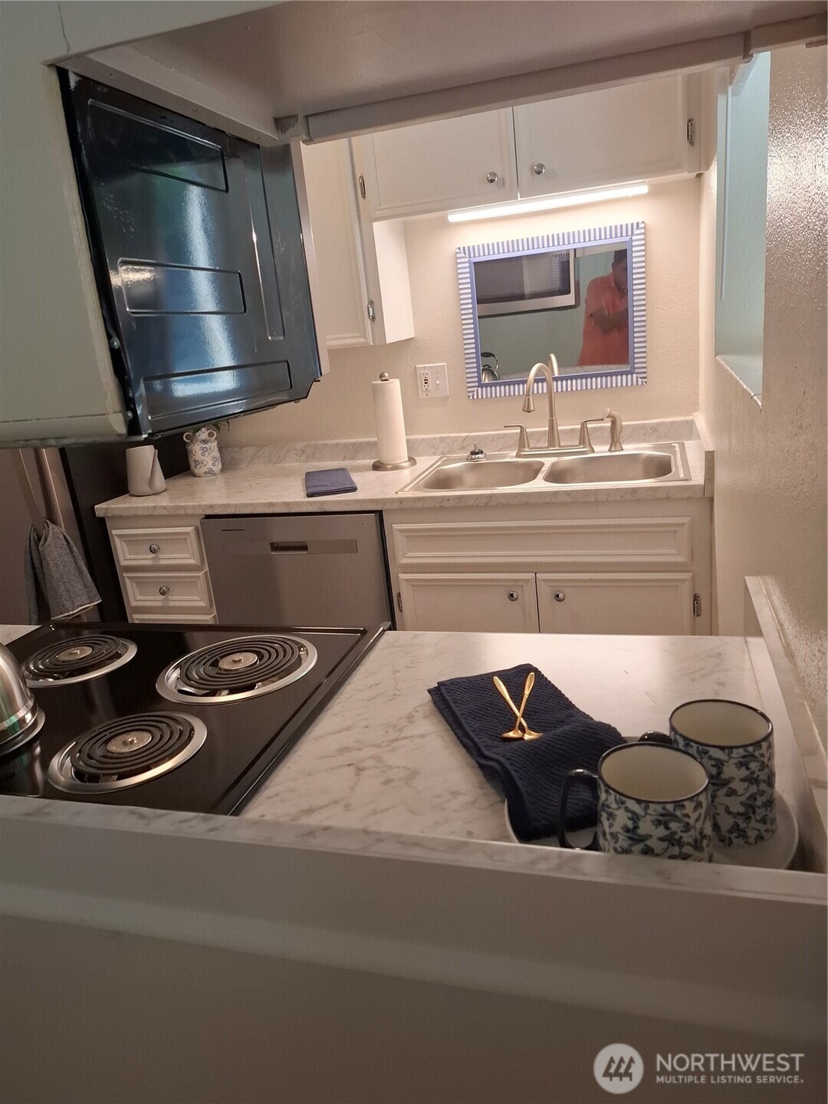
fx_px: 734
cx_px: 414
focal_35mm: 23
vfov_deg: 73.9
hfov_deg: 58.9
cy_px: 552
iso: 200
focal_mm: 5.54
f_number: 1.8
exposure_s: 1/120
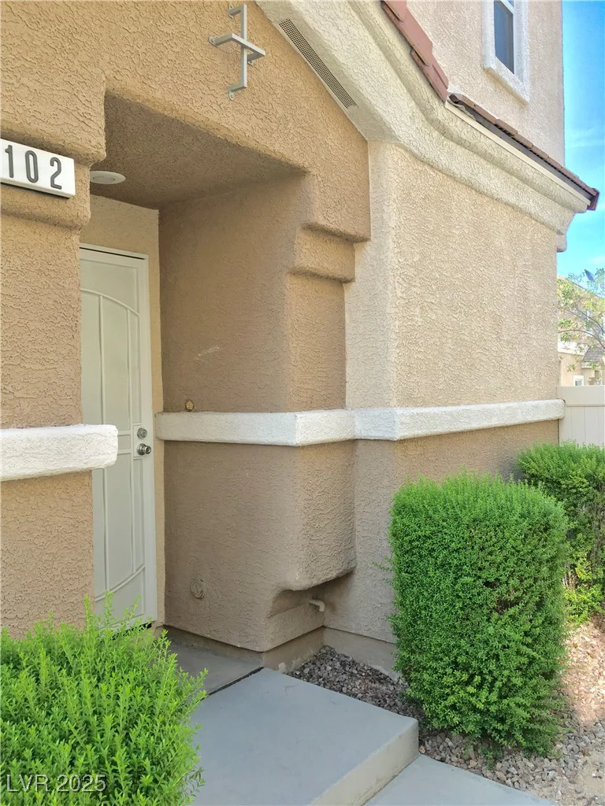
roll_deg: +3.0
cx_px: 302
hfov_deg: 48.2
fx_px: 676
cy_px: 403
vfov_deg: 61.7
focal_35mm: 29
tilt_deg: +1.9
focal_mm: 4.15
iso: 25
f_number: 2.2
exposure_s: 1/267
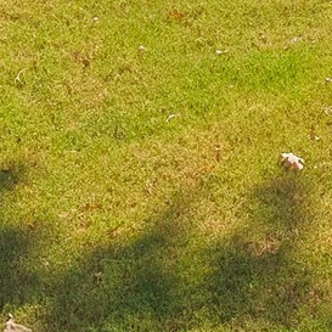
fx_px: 1465
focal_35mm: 135
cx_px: 624
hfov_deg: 11.8
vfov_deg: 11.8
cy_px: -295
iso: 640
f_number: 7.1
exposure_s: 1/250
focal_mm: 20
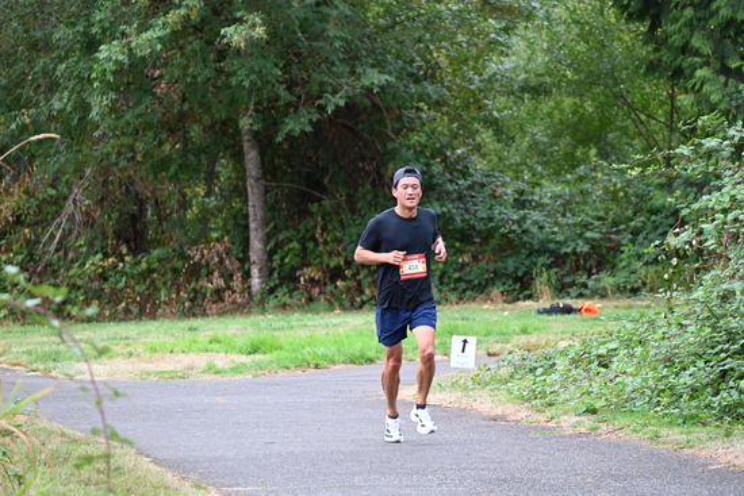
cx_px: 372
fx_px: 4134
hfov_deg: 10.3
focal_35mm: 200
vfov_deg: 6.9
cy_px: 248
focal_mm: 200
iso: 1100
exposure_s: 1/250
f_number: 6.3
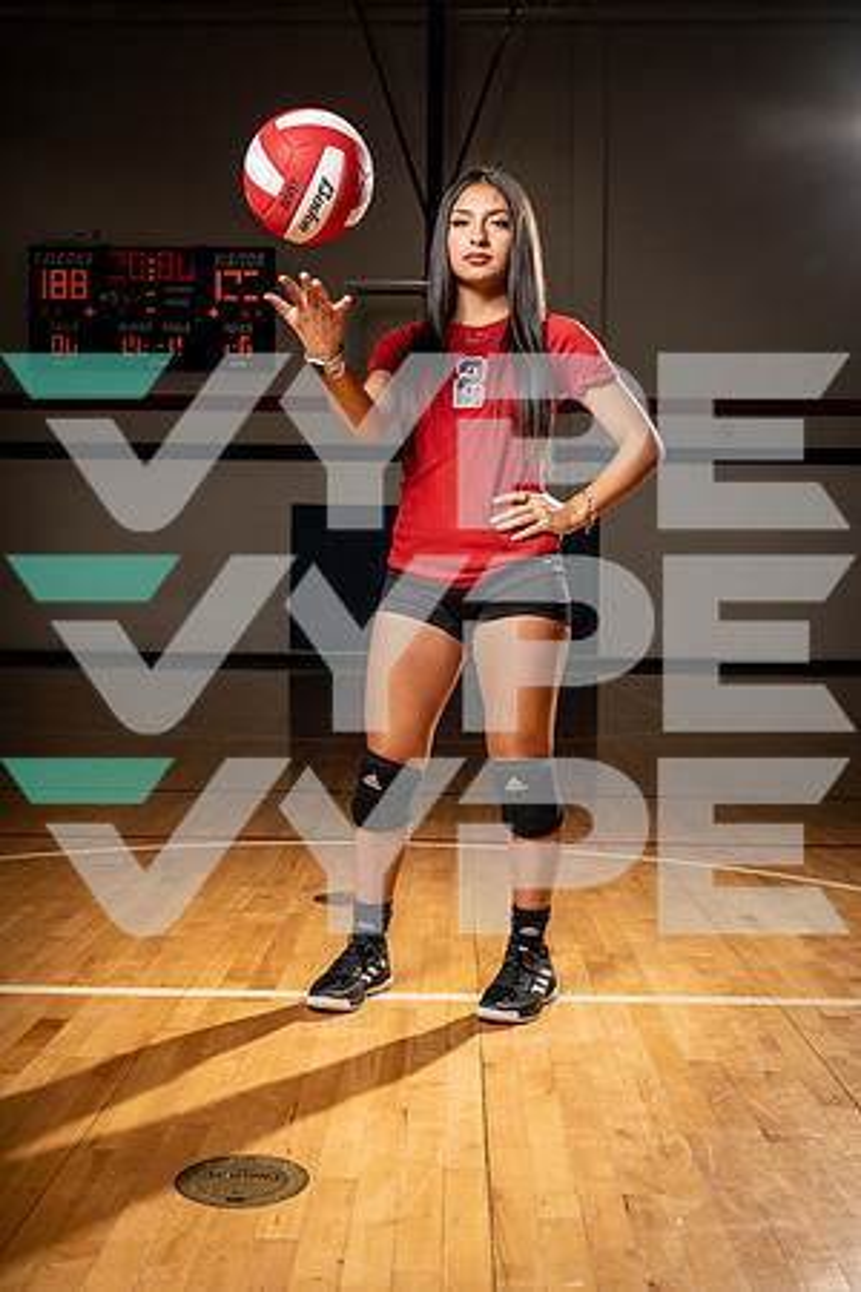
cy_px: 646
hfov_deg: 34.2
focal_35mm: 39
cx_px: 430
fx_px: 1399
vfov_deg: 49.6
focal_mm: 39
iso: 125
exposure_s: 1/250
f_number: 5.6
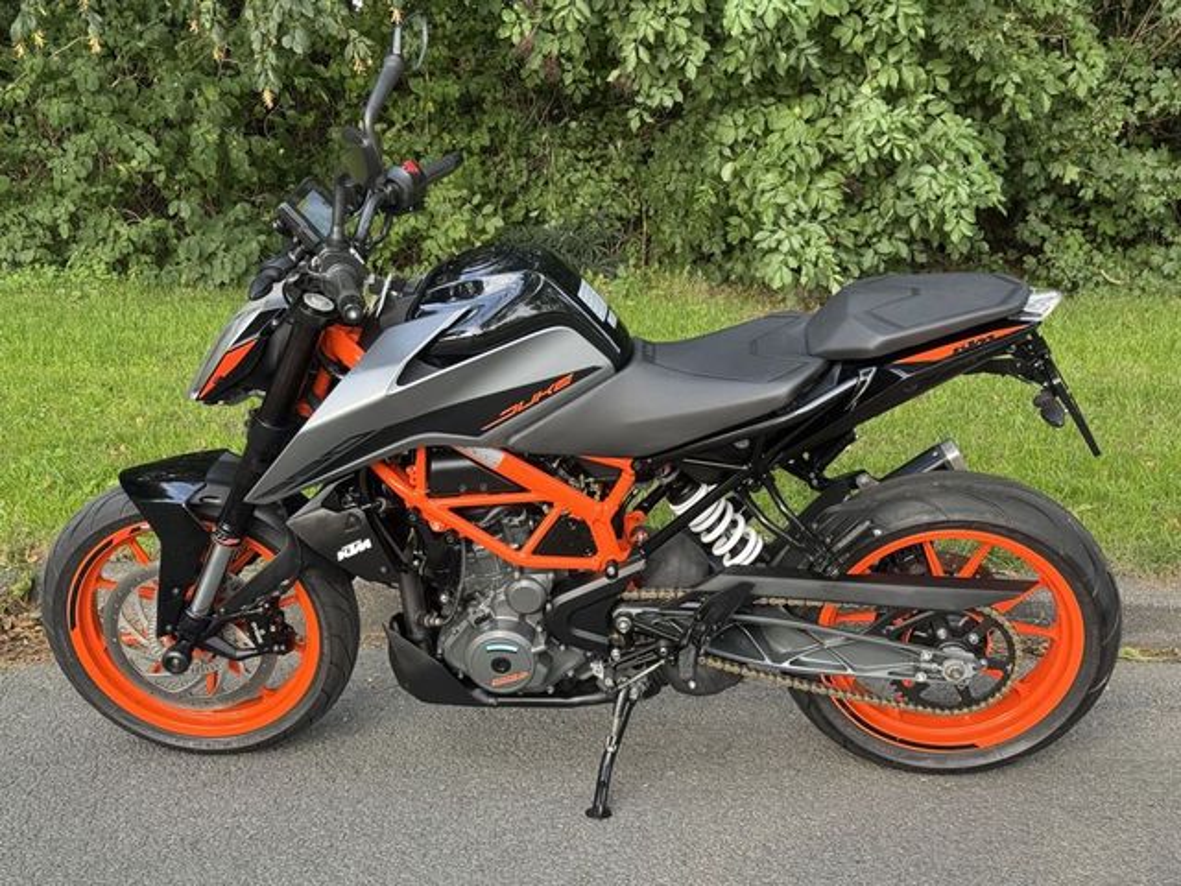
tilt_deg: -13.2
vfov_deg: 30.3
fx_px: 1638
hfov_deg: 39.7
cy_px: 443
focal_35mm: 48
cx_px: 590
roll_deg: -0.1
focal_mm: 6.76
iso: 64
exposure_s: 1/180
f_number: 1.78
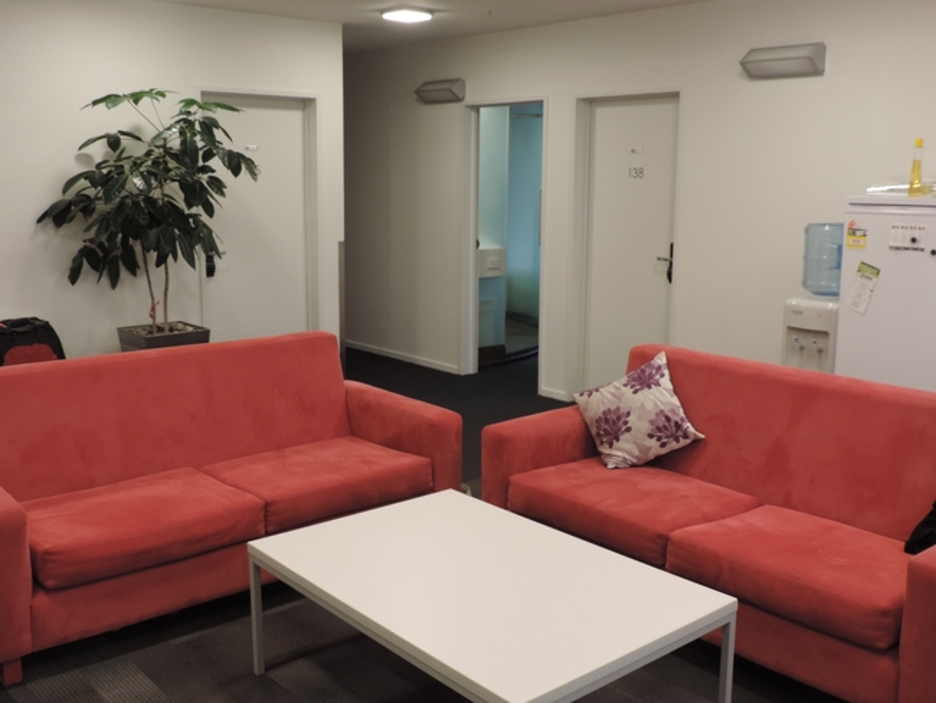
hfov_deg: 52.6
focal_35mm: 35
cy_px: 352
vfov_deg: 40.7
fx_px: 947
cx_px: 468
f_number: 3.3
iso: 250
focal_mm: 6.2
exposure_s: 1/50
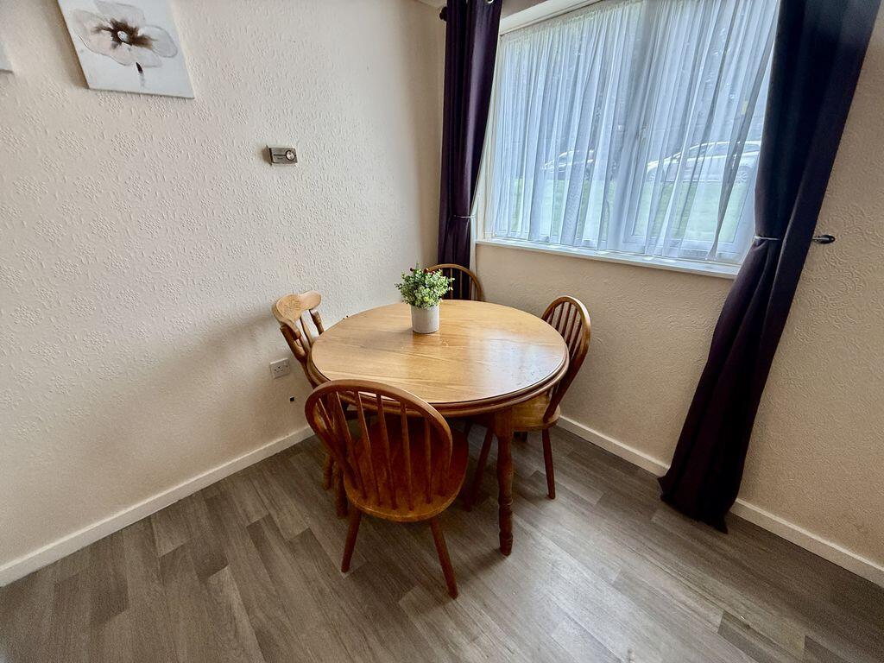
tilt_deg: -22.0
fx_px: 358
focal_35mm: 14
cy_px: 332
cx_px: 442
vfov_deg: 85.7
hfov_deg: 102.1
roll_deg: +1.3
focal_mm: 2.22
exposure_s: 1/99
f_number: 2.2
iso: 250
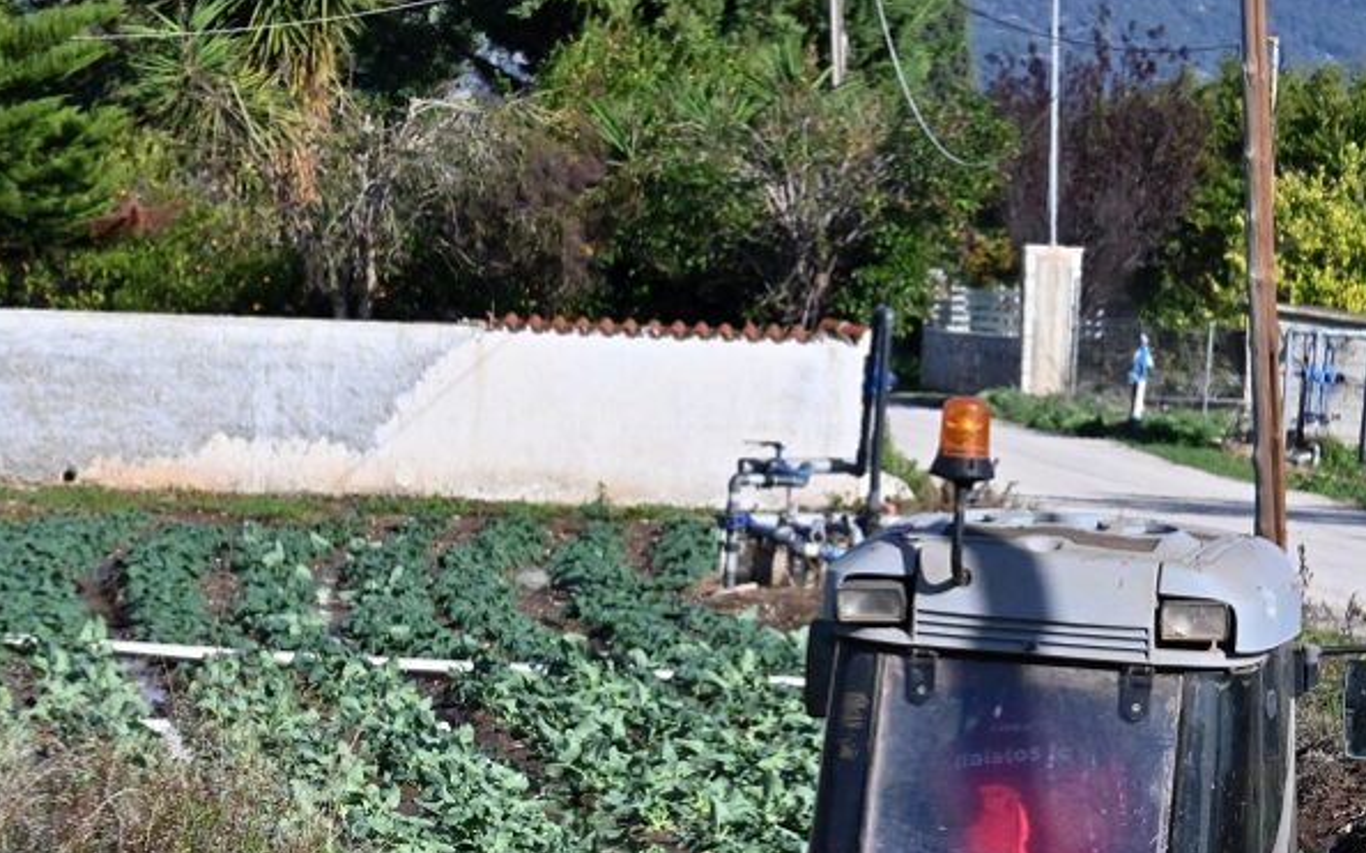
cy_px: 862
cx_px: 892
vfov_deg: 3.4
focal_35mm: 386
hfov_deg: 5.4
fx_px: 14368
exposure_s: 1/4000
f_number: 13
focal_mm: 125
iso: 1600
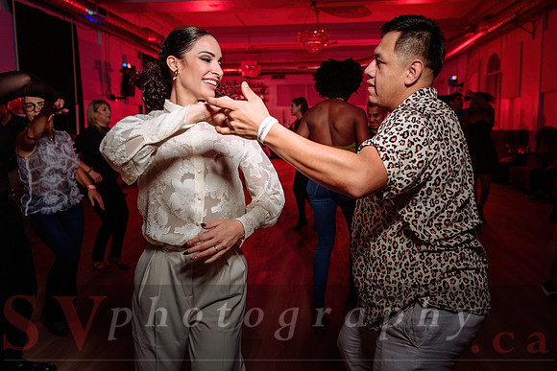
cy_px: 169
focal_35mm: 26
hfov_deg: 68.4
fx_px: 410
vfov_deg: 48.8
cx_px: 292
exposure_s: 1/125
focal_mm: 24
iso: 500
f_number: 2.8
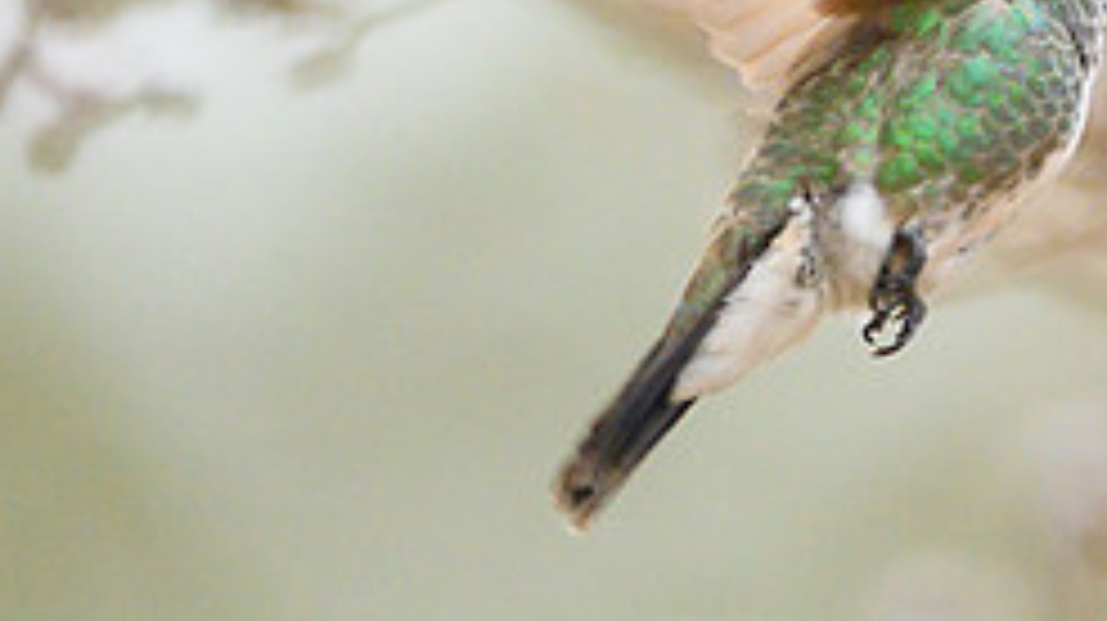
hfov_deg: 1.0
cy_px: -166
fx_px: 65972
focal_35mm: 2249
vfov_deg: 0.5
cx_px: 1231
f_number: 4
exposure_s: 1/400
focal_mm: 500
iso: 2500
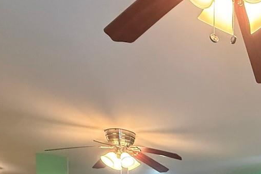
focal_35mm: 46
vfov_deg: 23.3
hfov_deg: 36.5
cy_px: 264
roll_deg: -1.3
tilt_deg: -2.0
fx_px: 334
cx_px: 284
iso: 640
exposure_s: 1/60
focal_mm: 2.22
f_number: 2.2
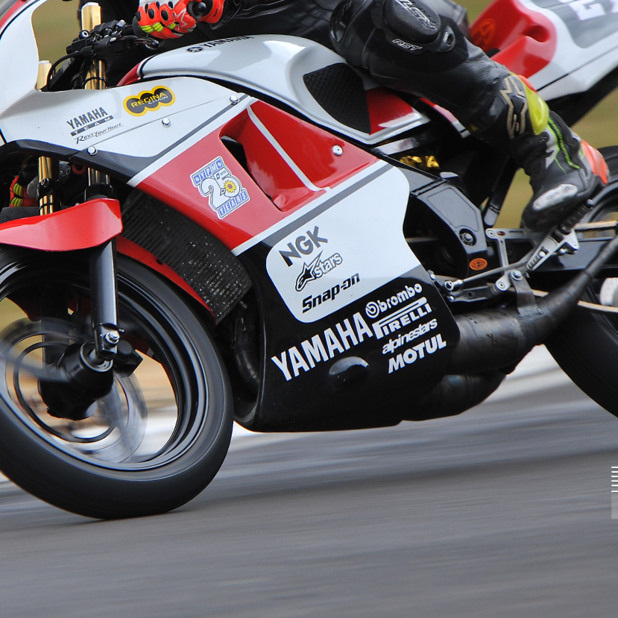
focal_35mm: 574
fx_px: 11594
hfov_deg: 3.1
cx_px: 174
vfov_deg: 3.1
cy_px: 200
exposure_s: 1/160
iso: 250
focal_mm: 280
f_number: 4
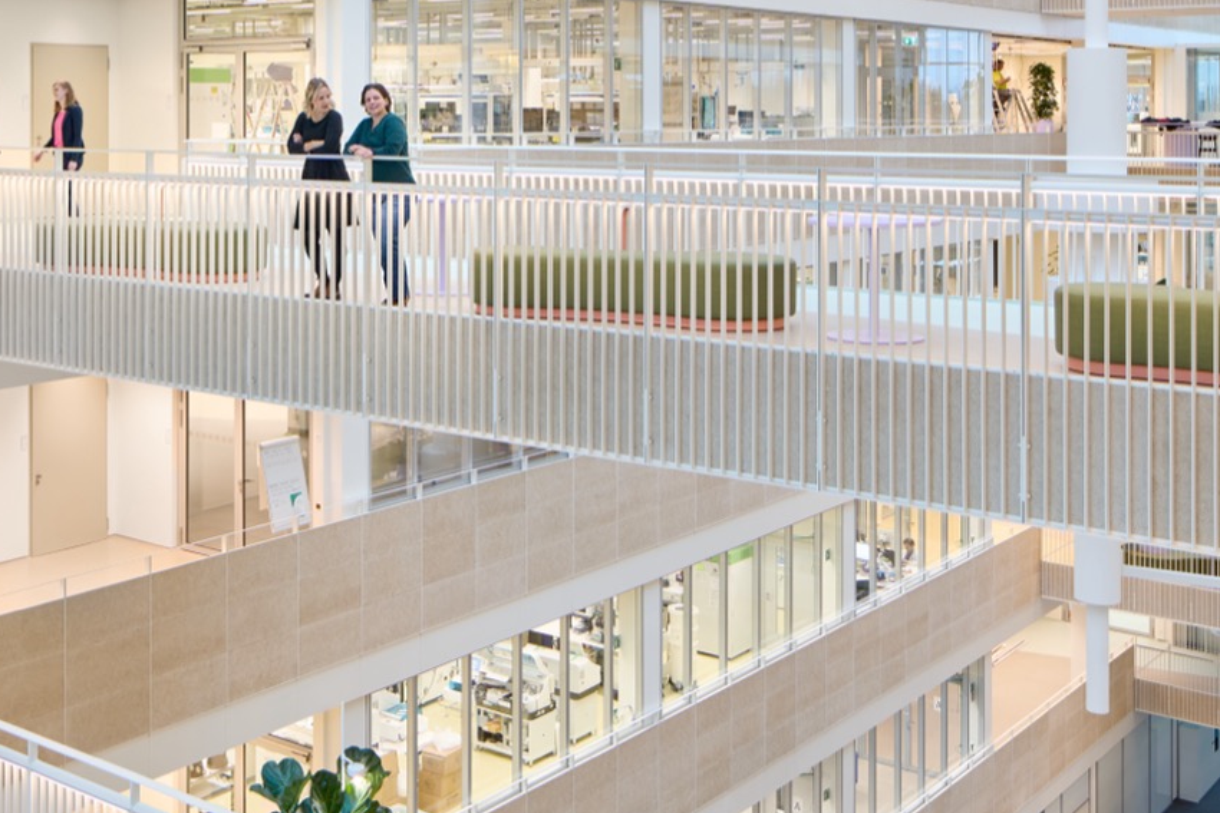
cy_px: 167
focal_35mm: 48
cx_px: 327
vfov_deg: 27.5
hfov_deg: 40.1
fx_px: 1627
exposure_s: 1/40
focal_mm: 24
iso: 2000
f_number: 4
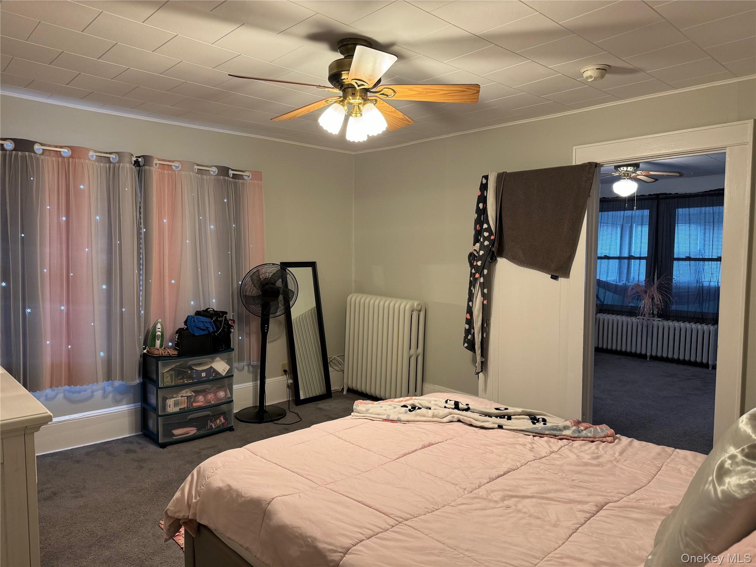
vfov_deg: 56.8
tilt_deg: -3.3
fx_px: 524
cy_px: 284
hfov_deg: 71.6
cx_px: 378
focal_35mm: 24
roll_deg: -0.3
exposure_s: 1/60
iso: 160
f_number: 1.78
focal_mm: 6.86
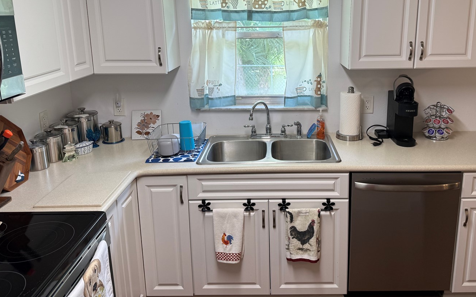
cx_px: 269
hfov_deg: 61.0
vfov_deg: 40.2
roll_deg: +0.5
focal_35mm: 31
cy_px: 106
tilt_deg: -13.0
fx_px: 402
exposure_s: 1/120
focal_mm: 6.76
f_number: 1.78
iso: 64
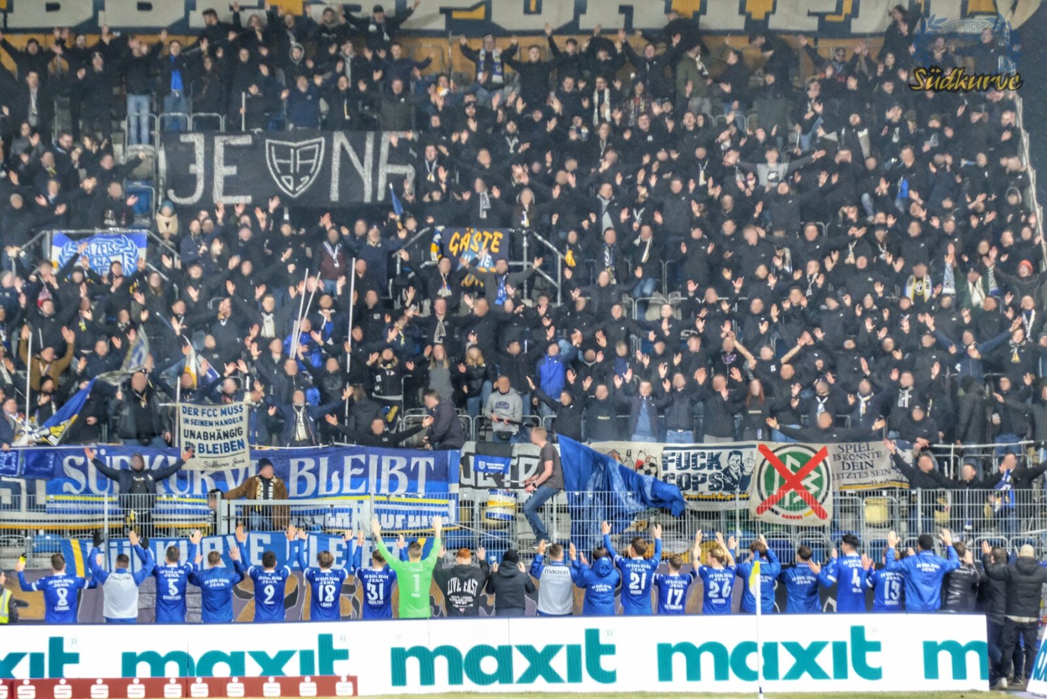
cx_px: 524
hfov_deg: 10.0
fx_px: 5991
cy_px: 350
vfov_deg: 6.7
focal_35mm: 206
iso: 6400
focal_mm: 137.2
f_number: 5.6
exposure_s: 1/80
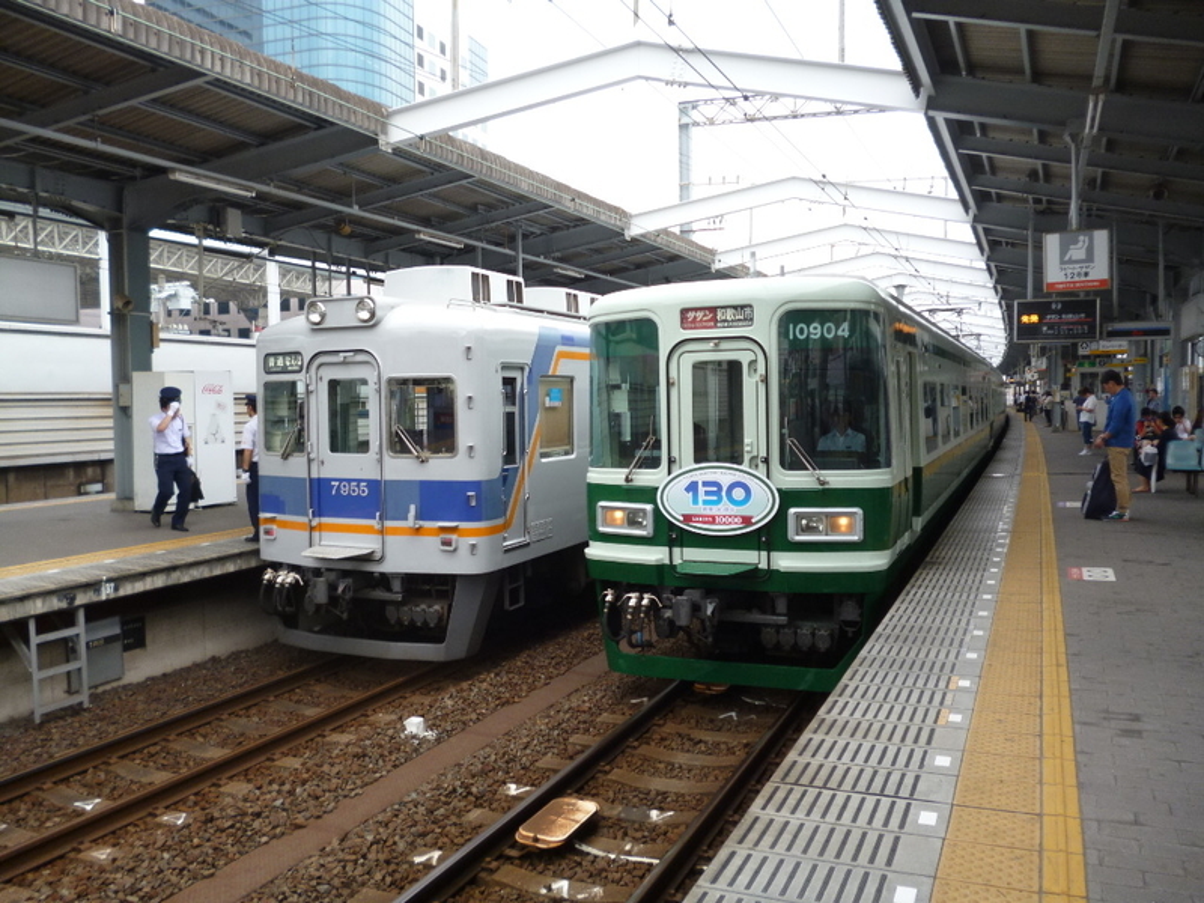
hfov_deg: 63.4
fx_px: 974
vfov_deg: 49.7
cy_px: 452
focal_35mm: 28
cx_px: 602
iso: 100
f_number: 3.1
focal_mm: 5
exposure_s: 1/160
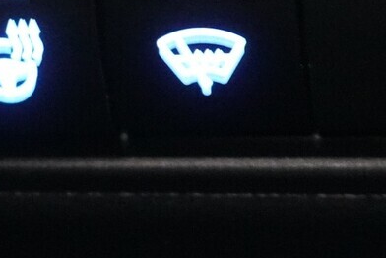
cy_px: -62
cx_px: 49
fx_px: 1727
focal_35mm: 161
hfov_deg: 12.7
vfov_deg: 8.4
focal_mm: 26
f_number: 4.5
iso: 6400
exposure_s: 1/4
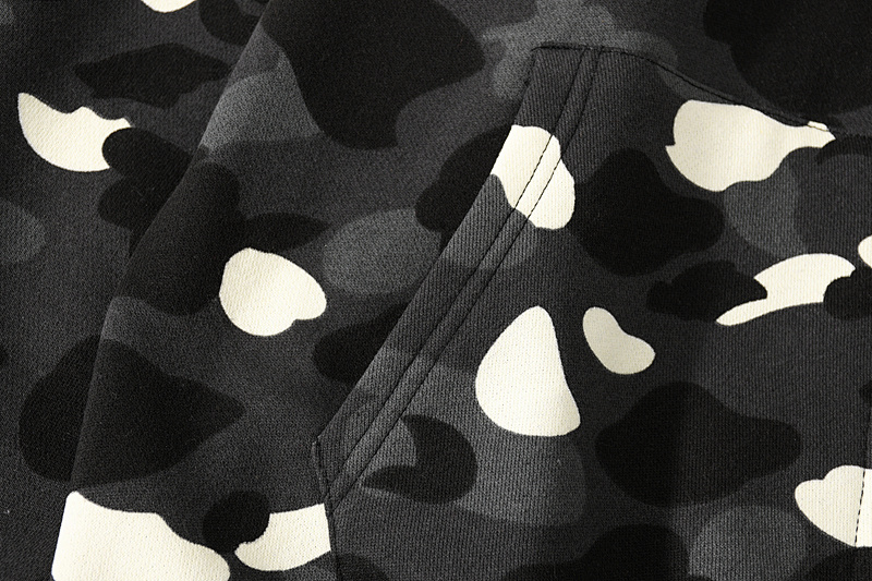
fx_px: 1622
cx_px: 436
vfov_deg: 20.3
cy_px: 290
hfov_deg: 30.1
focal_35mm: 67
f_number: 8
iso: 100
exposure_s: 1/125
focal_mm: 45
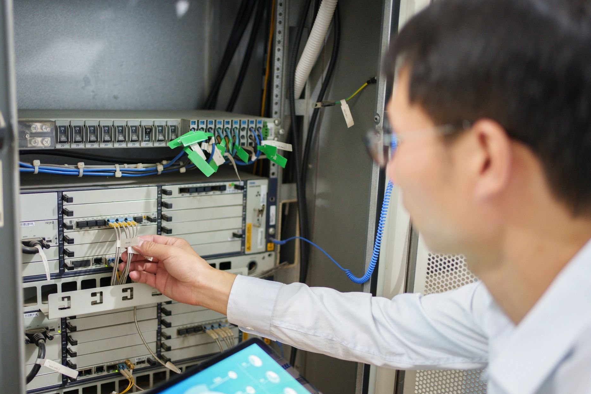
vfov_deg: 33.4
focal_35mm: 40
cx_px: 255
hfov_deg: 48.3
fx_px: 657
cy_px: 220
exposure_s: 1/40
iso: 1000
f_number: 1.8
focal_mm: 35
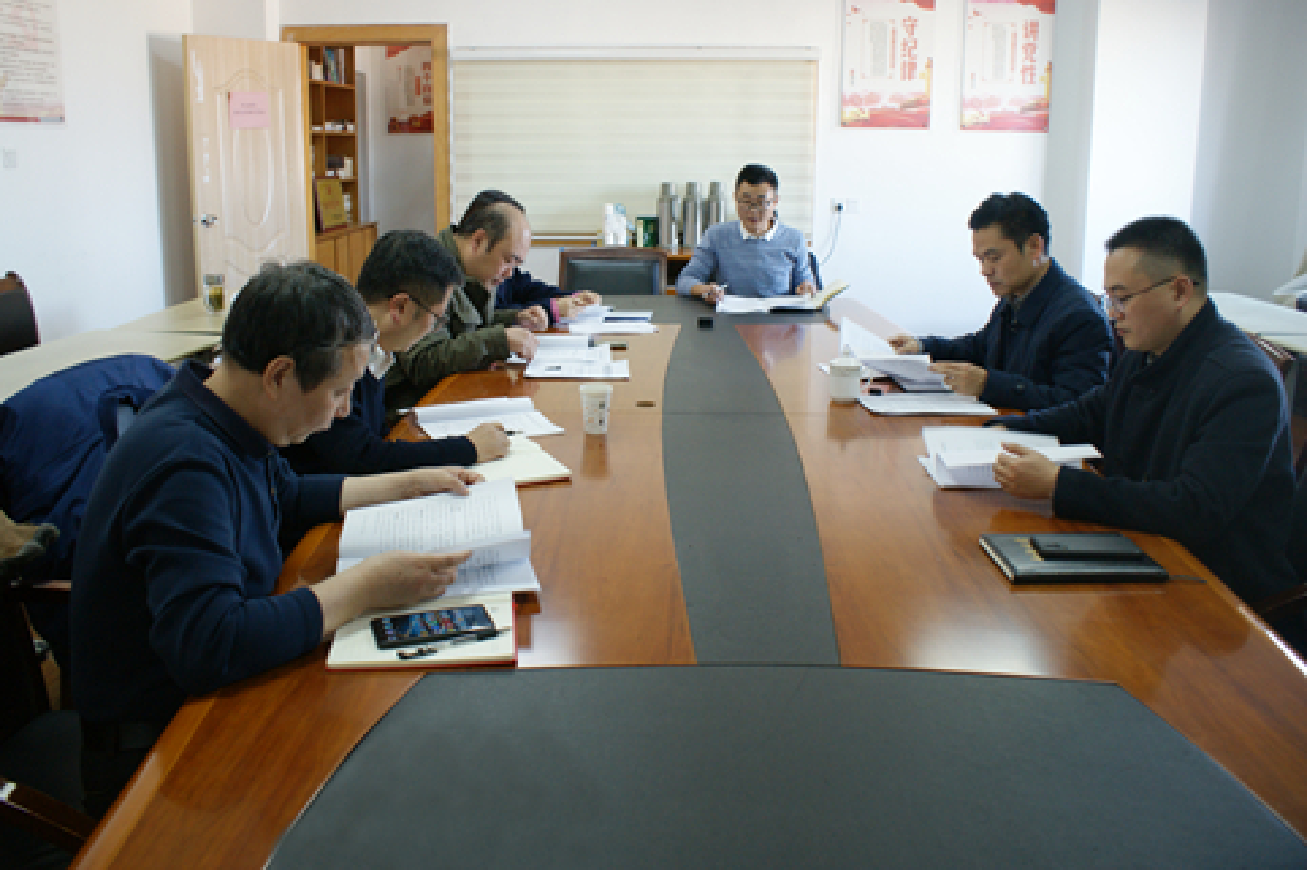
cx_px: 640
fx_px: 1016
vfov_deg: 46.4
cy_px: 431
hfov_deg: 65.5
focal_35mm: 28
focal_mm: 18
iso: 250
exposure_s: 1/30
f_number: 3.5
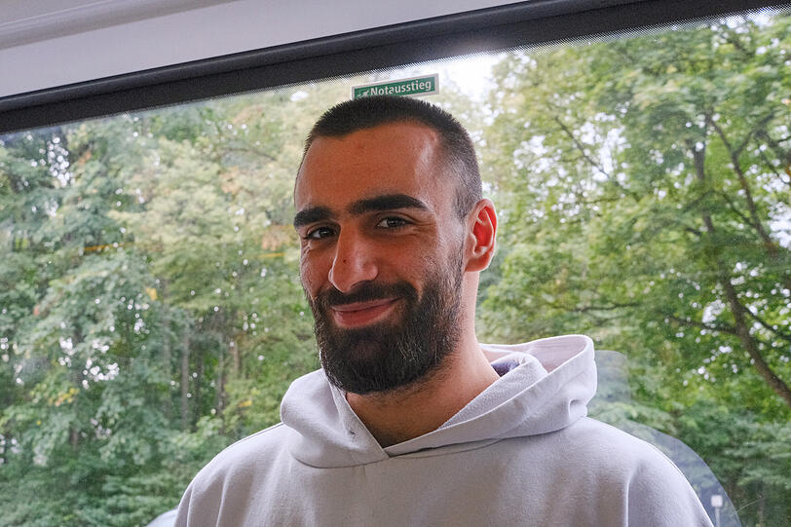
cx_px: 396
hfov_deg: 47.4
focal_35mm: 41
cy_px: 264
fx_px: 901
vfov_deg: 32.6
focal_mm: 27
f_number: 8
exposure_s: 1/150
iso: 1600
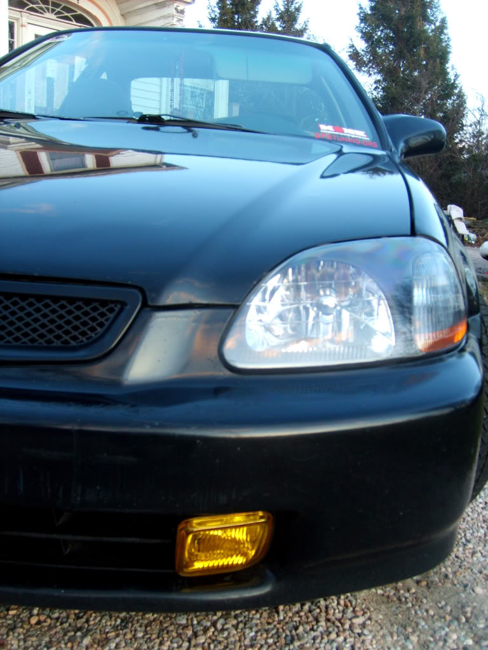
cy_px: 325
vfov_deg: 52.6
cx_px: 244
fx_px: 658
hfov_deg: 40.7
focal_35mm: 35
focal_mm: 5.8
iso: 63
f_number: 2.8
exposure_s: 1/30
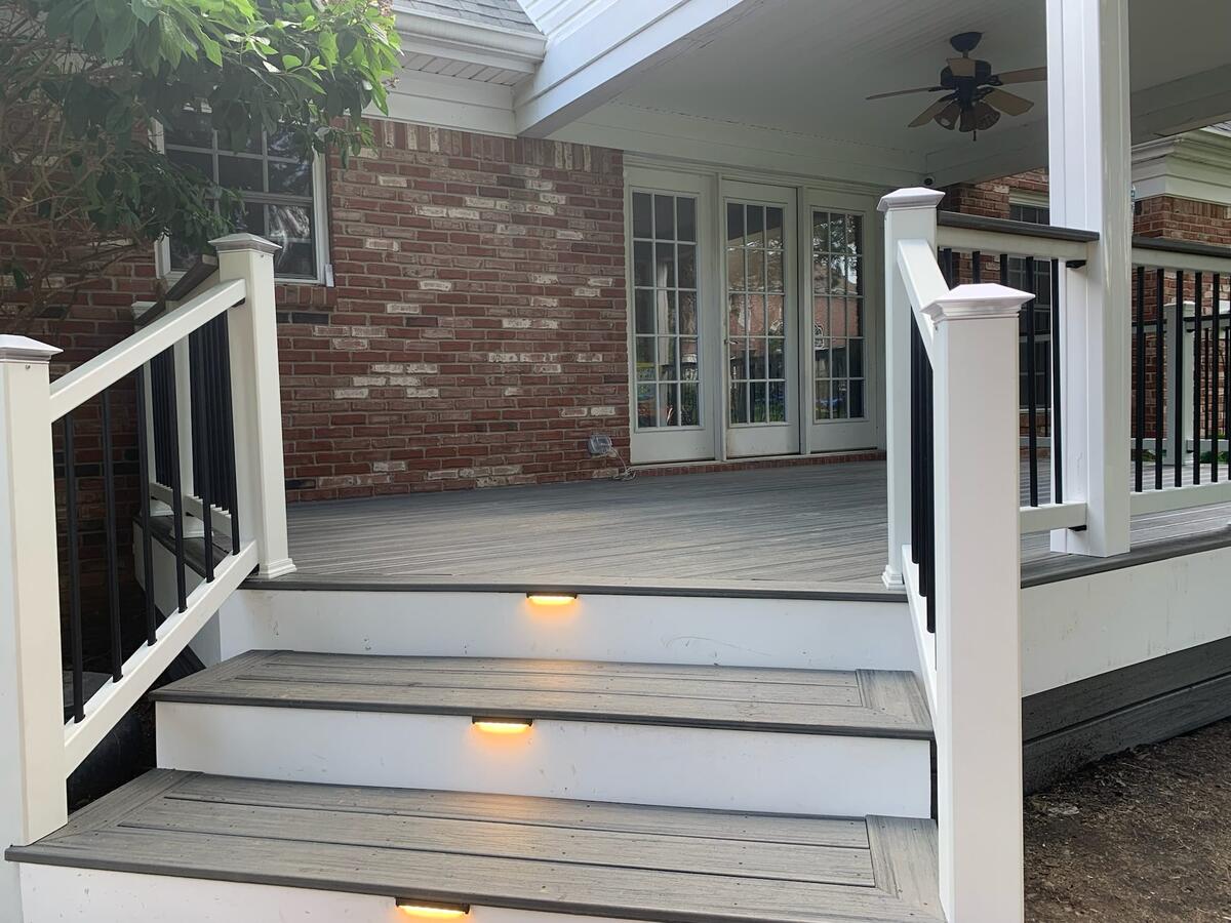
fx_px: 925
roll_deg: +1.1
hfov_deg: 67.3
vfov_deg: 53.1
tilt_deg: -4.1
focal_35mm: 26
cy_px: 462
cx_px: 616
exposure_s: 1/122
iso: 25
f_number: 1.8
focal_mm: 4.25
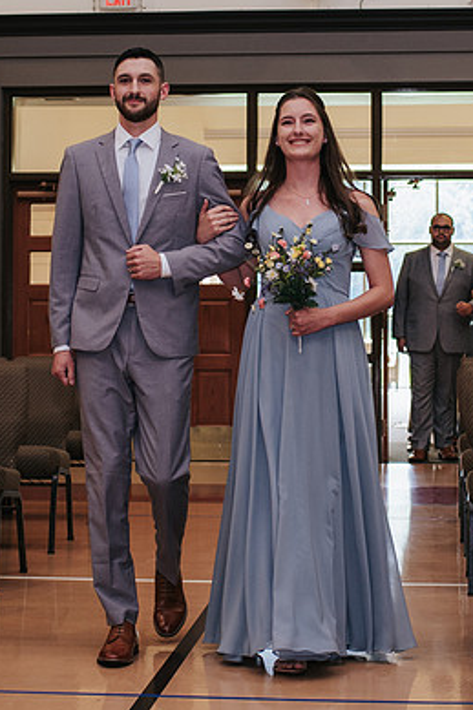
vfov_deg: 22.8
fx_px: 1755
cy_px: 249
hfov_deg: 15.3
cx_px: 260
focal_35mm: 89
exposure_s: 1/200
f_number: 3.2
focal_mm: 35
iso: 800
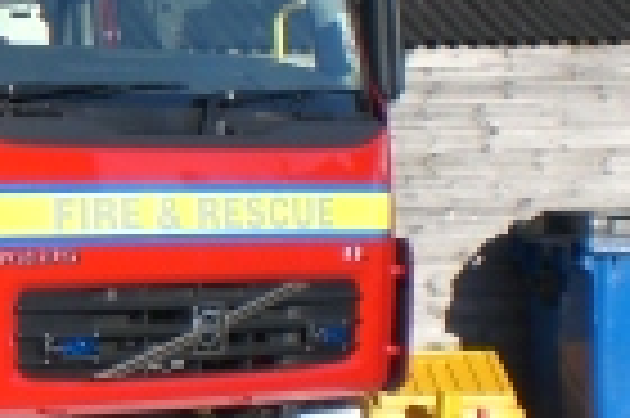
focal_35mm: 181
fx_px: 3164
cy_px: 184
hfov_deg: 10.6
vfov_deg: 7.6
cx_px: -549
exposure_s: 1/400
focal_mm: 6.3
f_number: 4.4
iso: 50
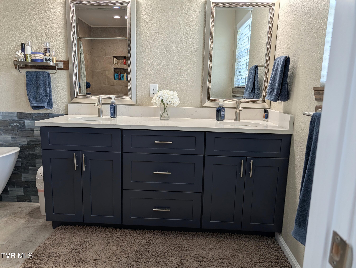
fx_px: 247
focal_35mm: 24
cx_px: 178
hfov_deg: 71.5
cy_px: 134
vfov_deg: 56.9
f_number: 1.68
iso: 43
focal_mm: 6.9
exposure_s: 1/120
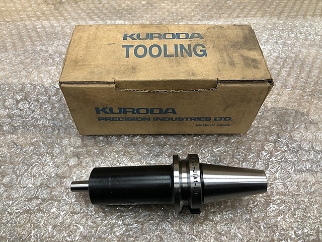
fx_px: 270
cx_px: 161
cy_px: 121
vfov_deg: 48.2
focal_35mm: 29
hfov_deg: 61.7
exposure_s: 1/20
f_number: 1.8
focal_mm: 3.99
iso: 40
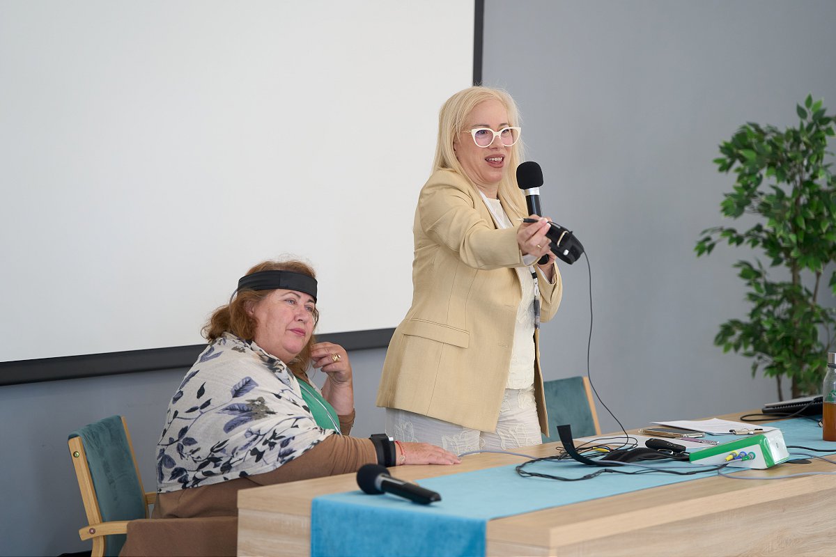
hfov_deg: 17.2
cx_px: 418
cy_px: 278
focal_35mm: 119
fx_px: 2763
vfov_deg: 11.5
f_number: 2.8
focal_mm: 119
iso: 800
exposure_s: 1/100
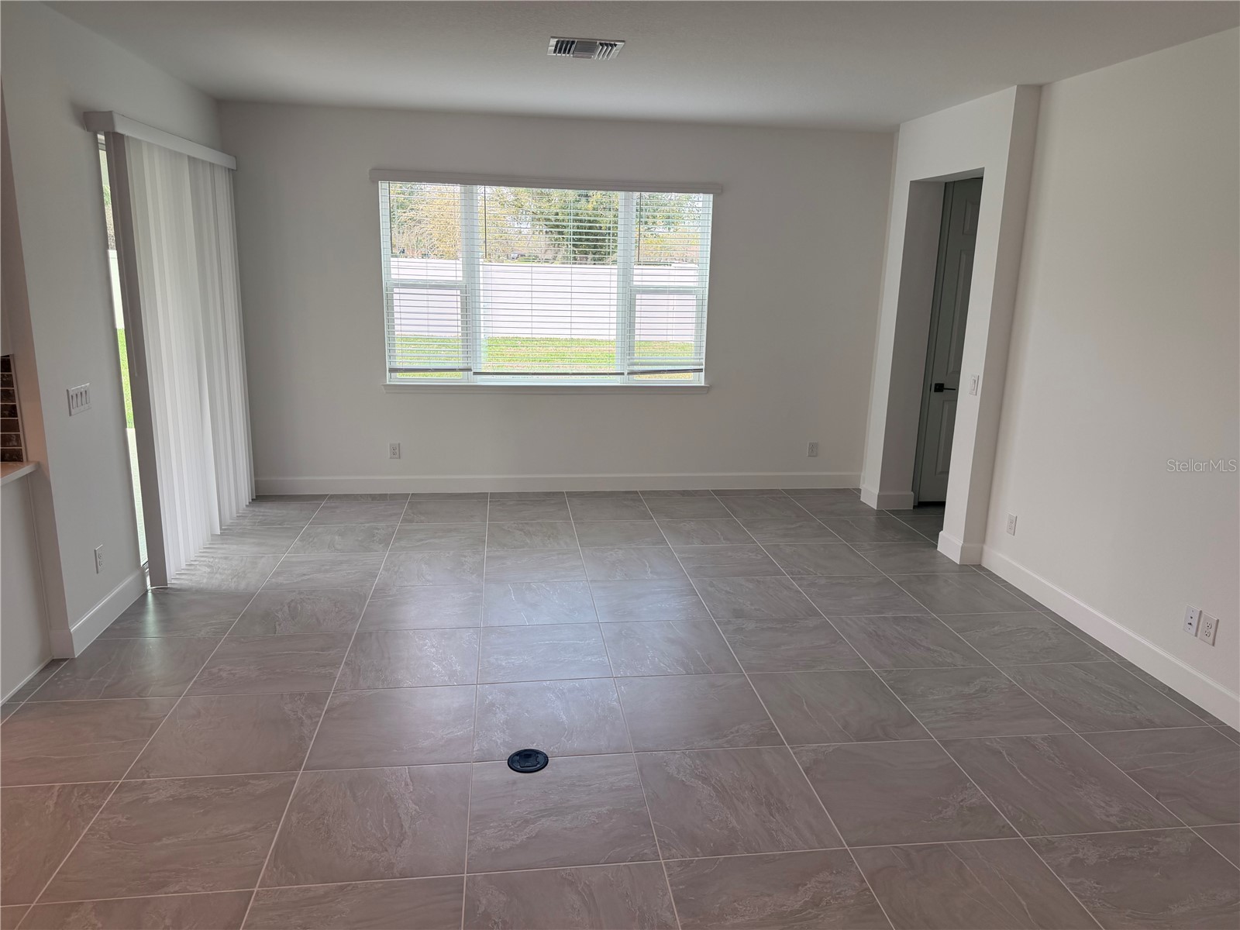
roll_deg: -1.7
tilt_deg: -13.2
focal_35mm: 24
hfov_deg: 71.6
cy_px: 465
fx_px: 860
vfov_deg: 56.8
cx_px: 620
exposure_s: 1/260
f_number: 1.78
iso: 80
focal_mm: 6.76
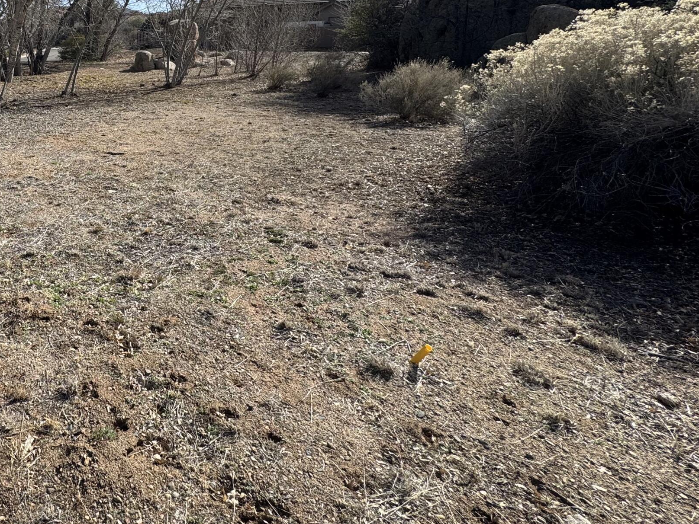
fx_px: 525
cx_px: 77
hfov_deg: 58.1
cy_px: 137
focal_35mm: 26
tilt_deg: -11.3
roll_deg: +0.1
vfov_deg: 51.1
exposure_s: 1/1477
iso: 50
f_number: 2.2
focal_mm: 2.22
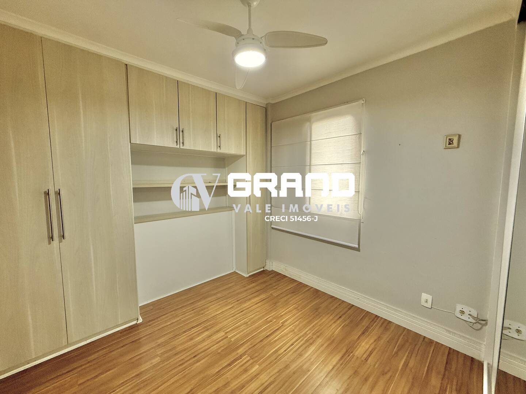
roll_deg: +0.3
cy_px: 197
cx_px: 263
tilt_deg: -4.9
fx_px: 213
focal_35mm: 14
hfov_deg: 102.1
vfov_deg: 85.7
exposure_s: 1/120
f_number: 2.2
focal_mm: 2.22
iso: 320
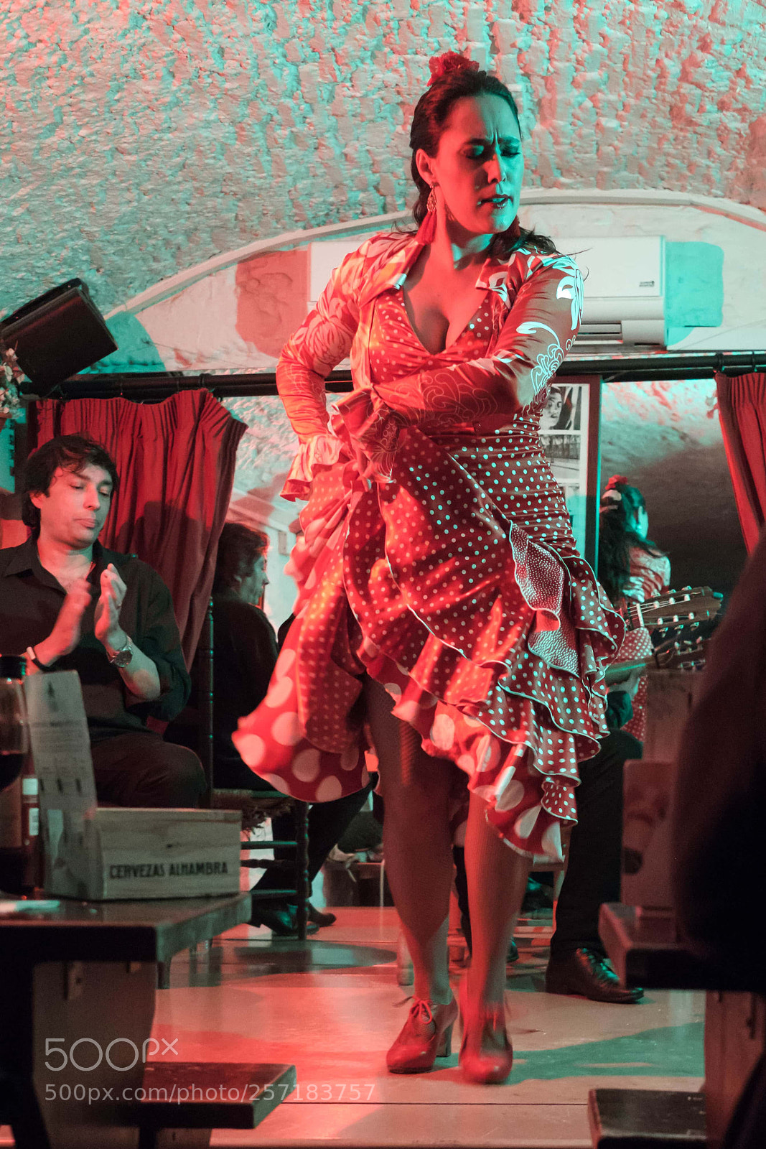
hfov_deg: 37.9
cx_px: 383
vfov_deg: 54.4
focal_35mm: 35
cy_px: 574
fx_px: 1117
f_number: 2.8
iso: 6400
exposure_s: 1/50
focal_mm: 23
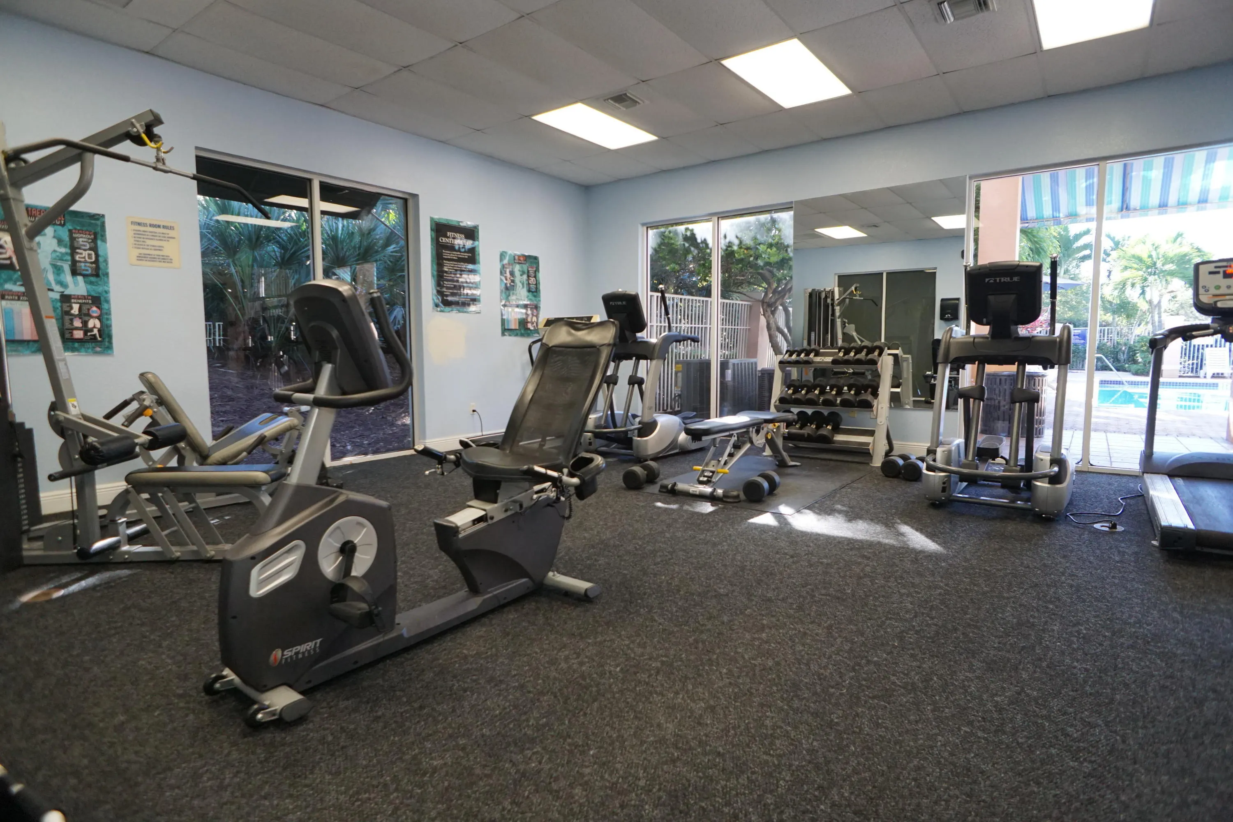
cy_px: 411
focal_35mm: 24
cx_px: 616
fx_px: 822
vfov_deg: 53.1
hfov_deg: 73.7
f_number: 4
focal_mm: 16
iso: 1000
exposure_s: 1/160
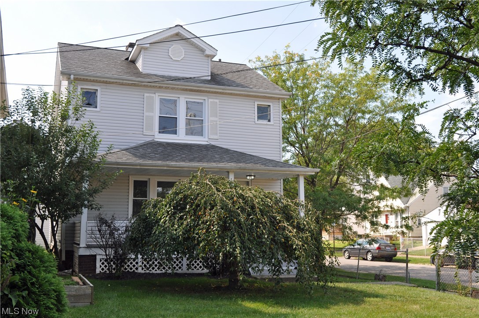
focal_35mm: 40
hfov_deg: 48.0
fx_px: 538
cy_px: 159
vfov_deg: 32.9
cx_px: 240
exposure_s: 1/200
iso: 200
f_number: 7.1
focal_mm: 27
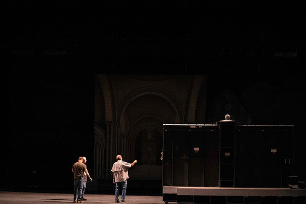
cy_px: 102
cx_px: 153
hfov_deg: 28.8
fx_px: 595
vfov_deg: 19.5
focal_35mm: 70
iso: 25600
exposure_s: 1/320
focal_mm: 70
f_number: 5
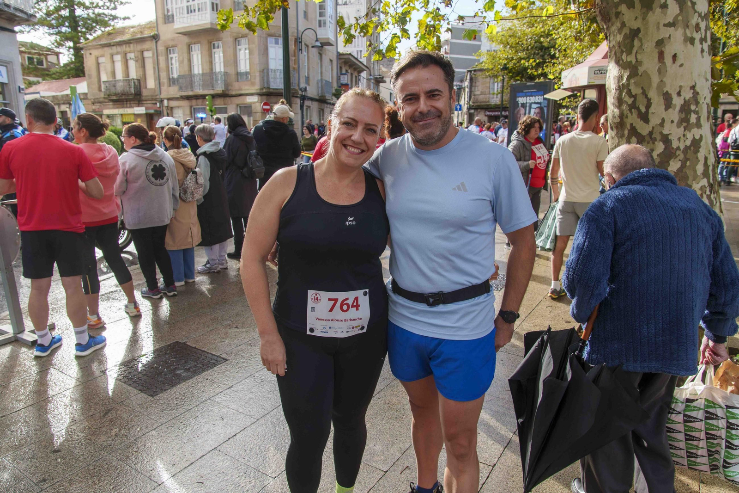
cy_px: 246
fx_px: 493
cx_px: 370
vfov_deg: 53.1
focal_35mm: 24
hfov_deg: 73.8
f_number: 4
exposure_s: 1/400
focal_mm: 16
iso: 125
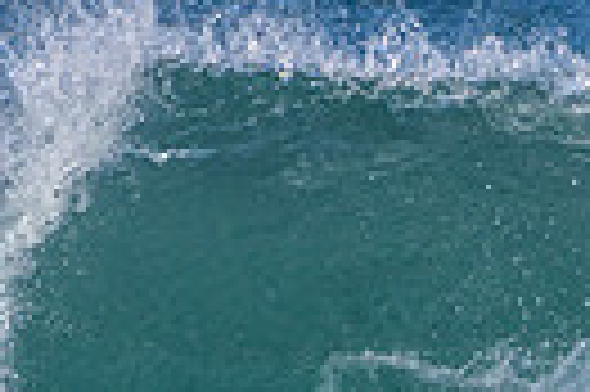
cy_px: 460
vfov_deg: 0.5
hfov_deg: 0.8
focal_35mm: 2720
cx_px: 868
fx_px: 44522
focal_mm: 500
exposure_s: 1/2000
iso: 160
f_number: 5.6
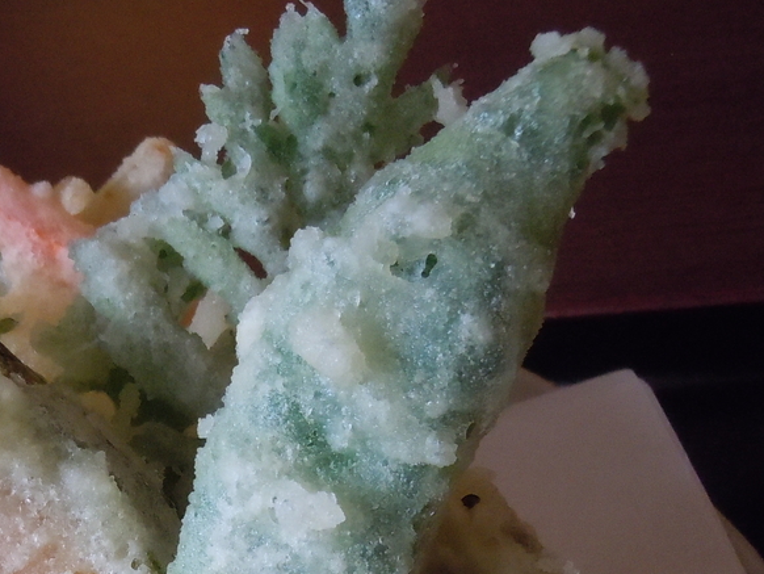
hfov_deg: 27.8
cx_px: 121
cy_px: 582
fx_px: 1501
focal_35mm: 68
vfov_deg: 20.9
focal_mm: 5.9
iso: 800
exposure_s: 1/125
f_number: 4
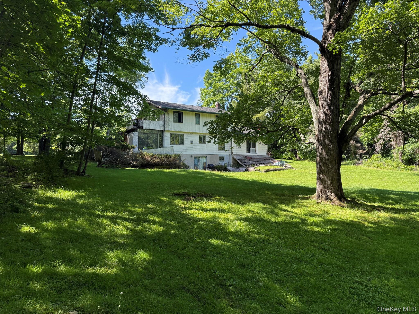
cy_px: 157
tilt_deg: +2.2
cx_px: 210
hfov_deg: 71.6
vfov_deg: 56.8
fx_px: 291
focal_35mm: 24
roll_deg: -0.2
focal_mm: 6.76
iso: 100
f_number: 1.78
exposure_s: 1/849
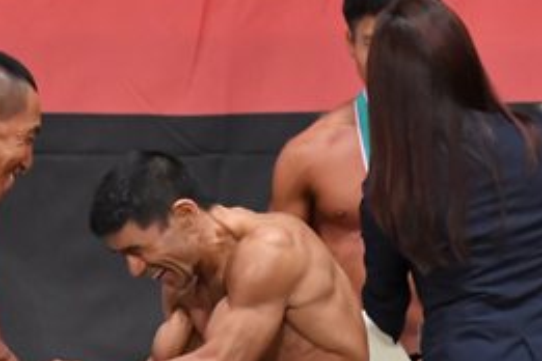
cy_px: 515
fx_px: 9710
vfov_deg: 2.1
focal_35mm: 645
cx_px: 124
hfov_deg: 3.2
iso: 5000
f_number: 5.6
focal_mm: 145
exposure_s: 1/400
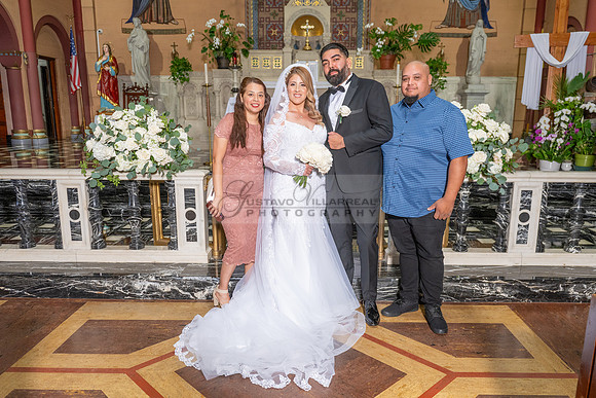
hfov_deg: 66.9
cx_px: 303
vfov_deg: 47.6
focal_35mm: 27
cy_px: 205
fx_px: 451
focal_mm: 24
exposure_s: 1/200
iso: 800
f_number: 4
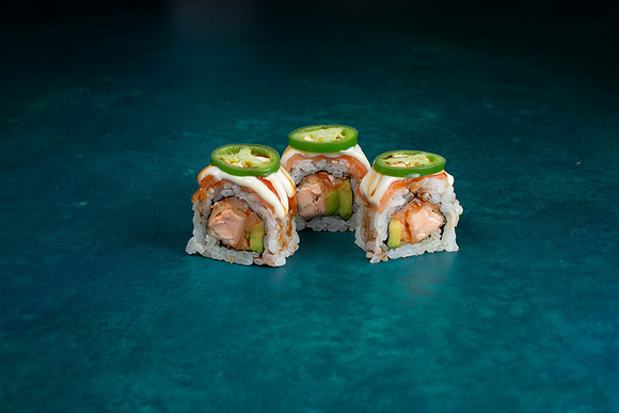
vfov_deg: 25.3
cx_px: 309
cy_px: 194
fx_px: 920
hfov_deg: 37.2
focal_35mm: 53
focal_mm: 50
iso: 250
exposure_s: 1/250
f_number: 9
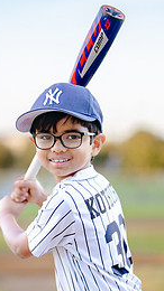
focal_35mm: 144
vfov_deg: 14.9
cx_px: 64
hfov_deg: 8.4
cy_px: 203
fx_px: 1115
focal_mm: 50
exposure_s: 1/1000
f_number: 1.2
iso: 250
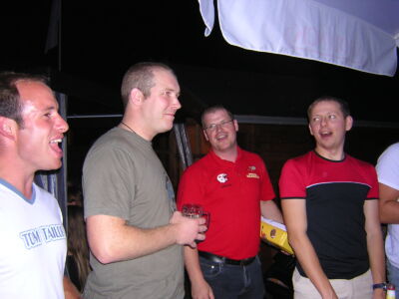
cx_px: 200
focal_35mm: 36
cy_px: 150
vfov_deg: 39.7
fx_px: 415
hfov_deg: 51.4
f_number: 2.6
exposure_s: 1/60.1
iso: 222
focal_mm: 4.7
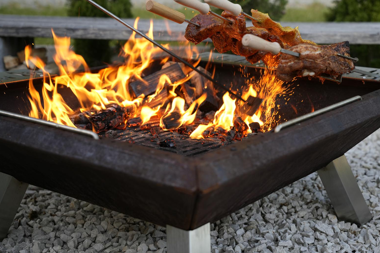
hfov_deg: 32.5
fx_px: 650
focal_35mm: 62
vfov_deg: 22.0
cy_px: 96
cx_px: 227
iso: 250
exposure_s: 1/125
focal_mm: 49.5
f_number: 3.2
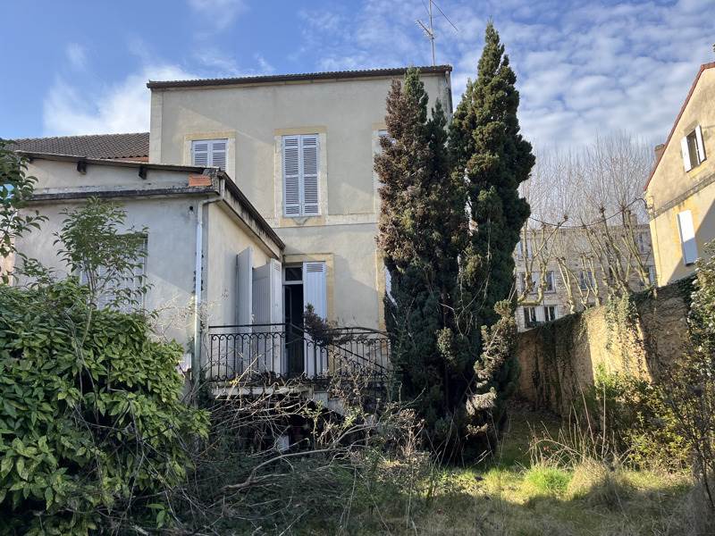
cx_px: 358
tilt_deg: +10.2
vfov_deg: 53.1
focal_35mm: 26
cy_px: 268
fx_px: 537
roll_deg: +2.3
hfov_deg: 67.3
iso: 50
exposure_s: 1/1175
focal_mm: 5.1
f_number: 1.6
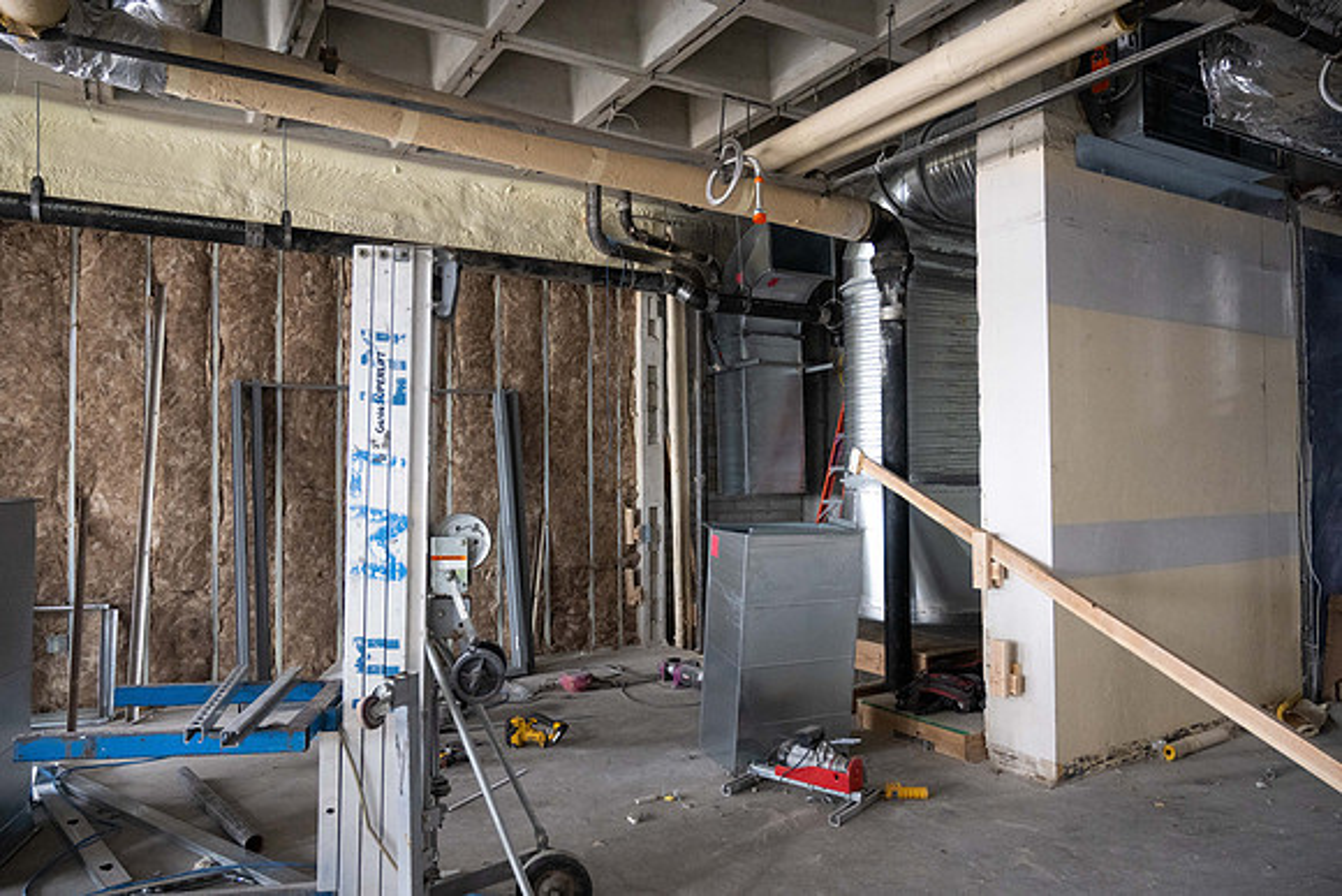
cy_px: 448
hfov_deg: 73.4
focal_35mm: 24
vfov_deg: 52.9
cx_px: 671
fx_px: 900
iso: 2500
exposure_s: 1/250
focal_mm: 24
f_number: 4
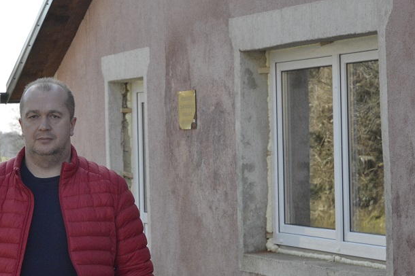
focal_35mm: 164
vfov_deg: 8.4
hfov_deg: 12.5
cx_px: 165
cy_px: 141
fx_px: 1889
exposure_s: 1/800
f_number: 14
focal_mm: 122
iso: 6400
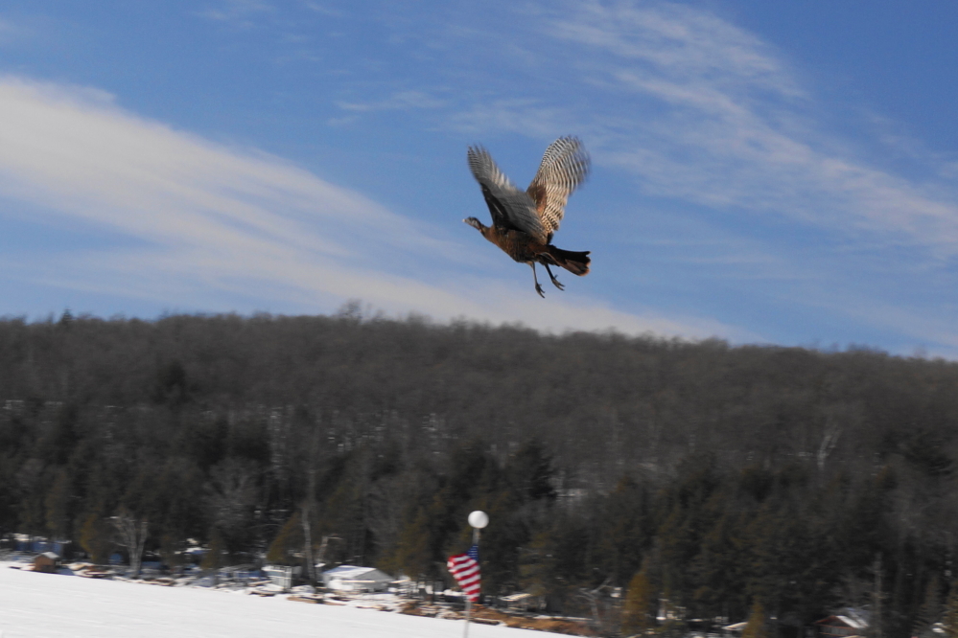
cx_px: 479
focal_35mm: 45
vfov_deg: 29.9
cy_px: 319
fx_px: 1197
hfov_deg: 43.6
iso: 100
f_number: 8
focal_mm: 30
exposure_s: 1/250
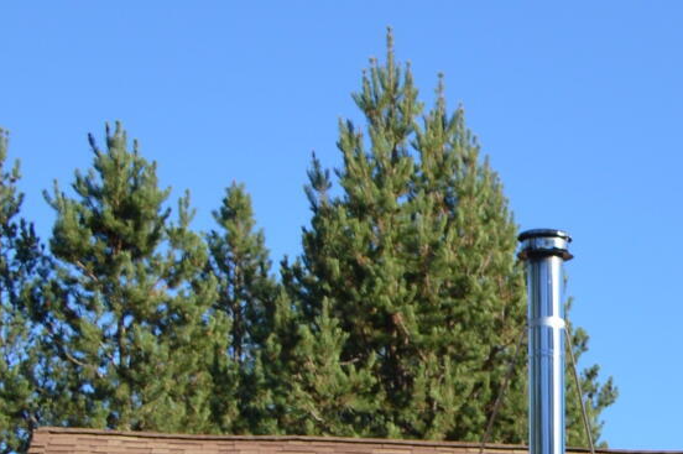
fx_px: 3090
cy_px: 876
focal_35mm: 163
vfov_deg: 8.1
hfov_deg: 11.1
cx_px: 1498
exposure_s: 1/200
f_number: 7.1
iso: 100
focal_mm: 20
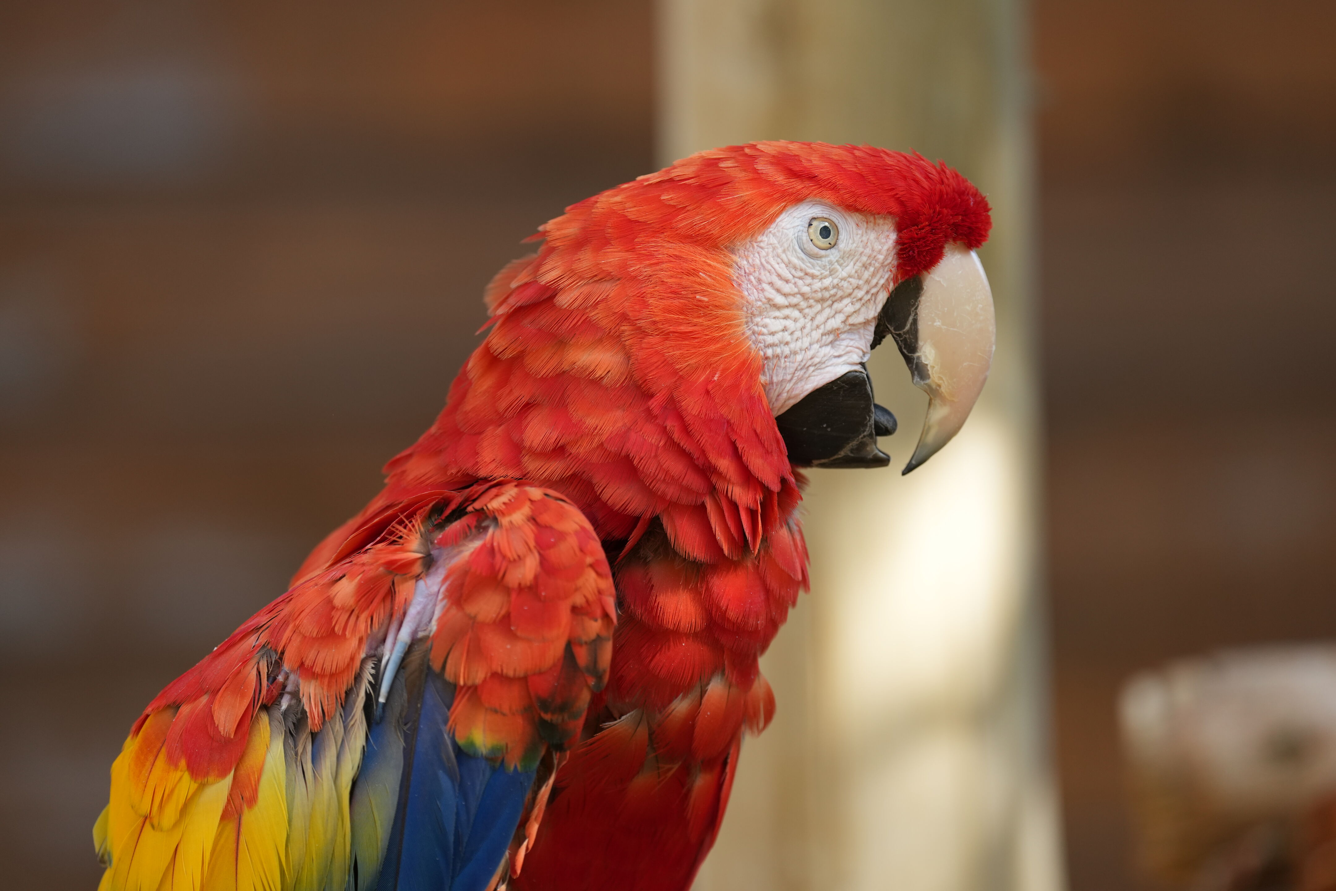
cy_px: 446
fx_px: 14843
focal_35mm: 400
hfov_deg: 5.2
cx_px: 668
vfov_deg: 3.4
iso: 500
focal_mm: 400
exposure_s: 1/250
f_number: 4.5
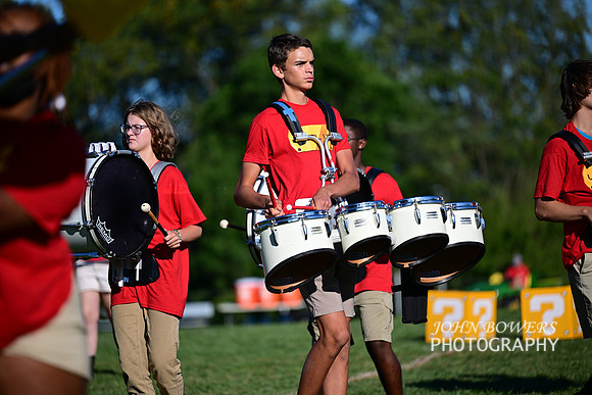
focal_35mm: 175
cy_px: 198
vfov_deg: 7.9
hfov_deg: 11.7
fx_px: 2878
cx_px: 296
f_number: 2.8
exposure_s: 1/2000
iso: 90
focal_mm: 175
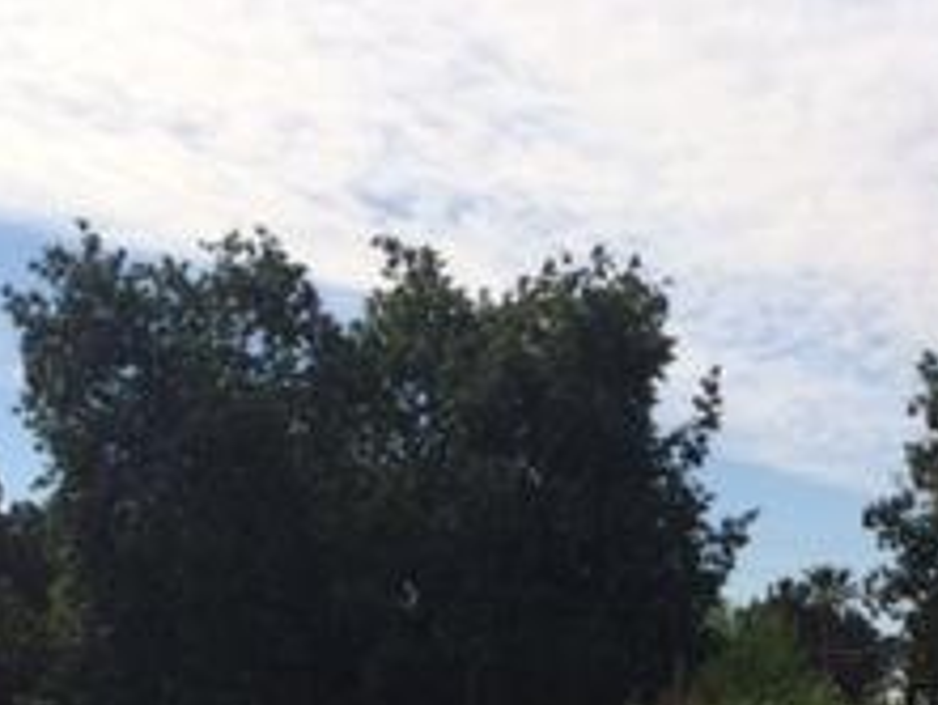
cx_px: 386
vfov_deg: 16.5
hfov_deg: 23.2
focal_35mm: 84
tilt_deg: -3.9
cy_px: 943
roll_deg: +0.9
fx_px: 2277
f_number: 2.2
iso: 32
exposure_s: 1/3731
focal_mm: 4.15
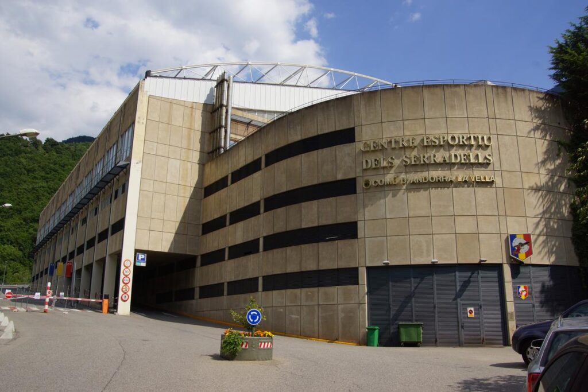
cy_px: 196
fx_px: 490
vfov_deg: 43.6
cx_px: 294
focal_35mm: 30
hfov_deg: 61.9
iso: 100
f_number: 13
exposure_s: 1/160
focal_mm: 20
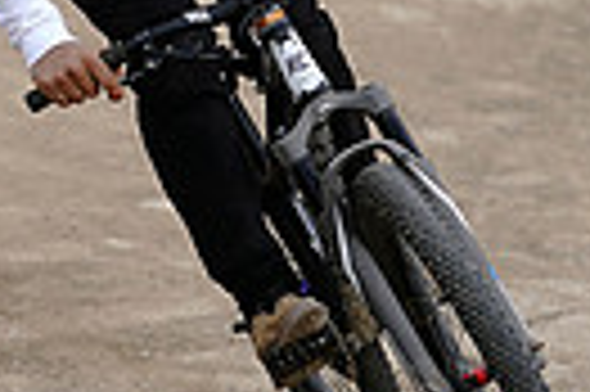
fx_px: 6024
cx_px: -18
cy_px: -291
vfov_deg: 3.7
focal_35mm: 368
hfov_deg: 5.6
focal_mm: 83
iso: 160
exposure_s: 1/1000
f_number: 2.8
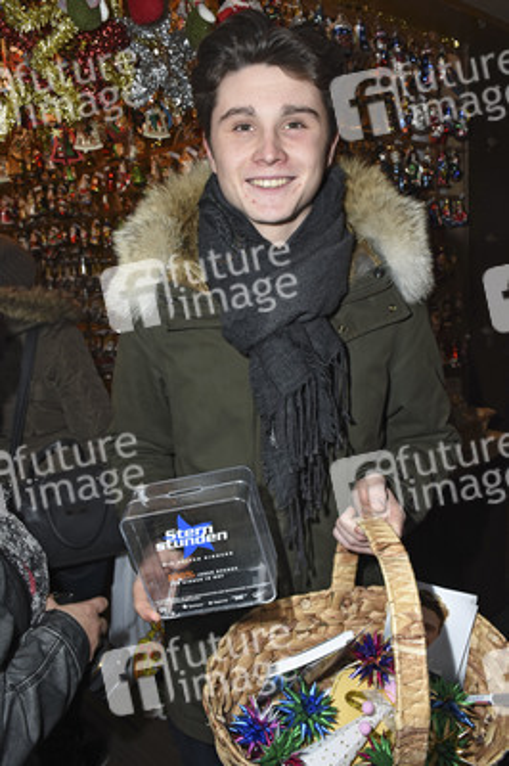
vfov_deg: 62.0
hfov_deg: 43.5
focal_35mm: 30
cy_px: 383
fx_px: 637
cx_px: 254
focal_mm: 20
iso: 640
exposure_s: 1/250
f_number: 6.3
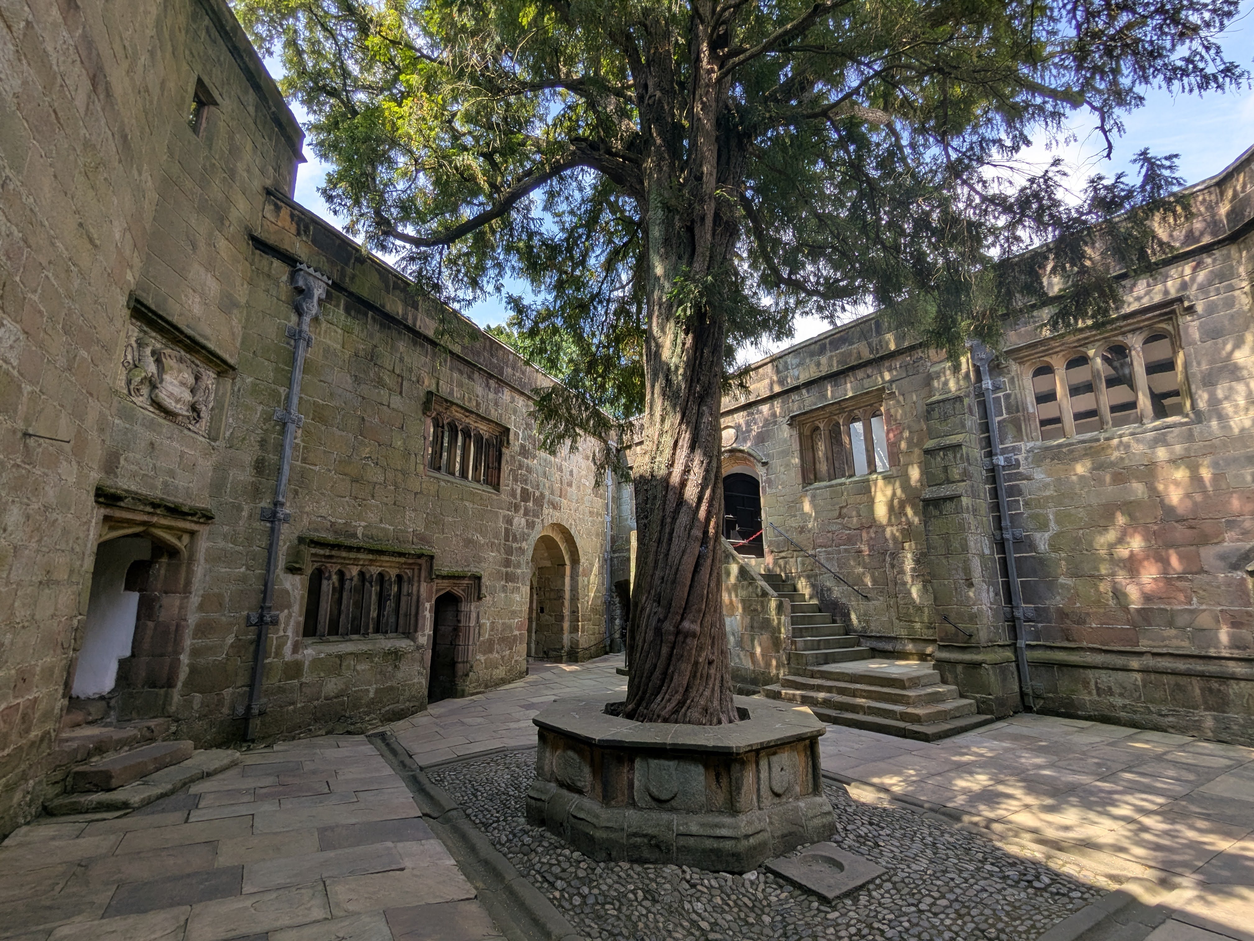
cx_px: 627
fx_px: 580
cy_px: 470
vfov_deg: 78.1
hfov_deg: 94.5
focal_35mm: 16
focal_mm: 2.35
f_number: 2.2
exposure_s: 1/553
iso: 47
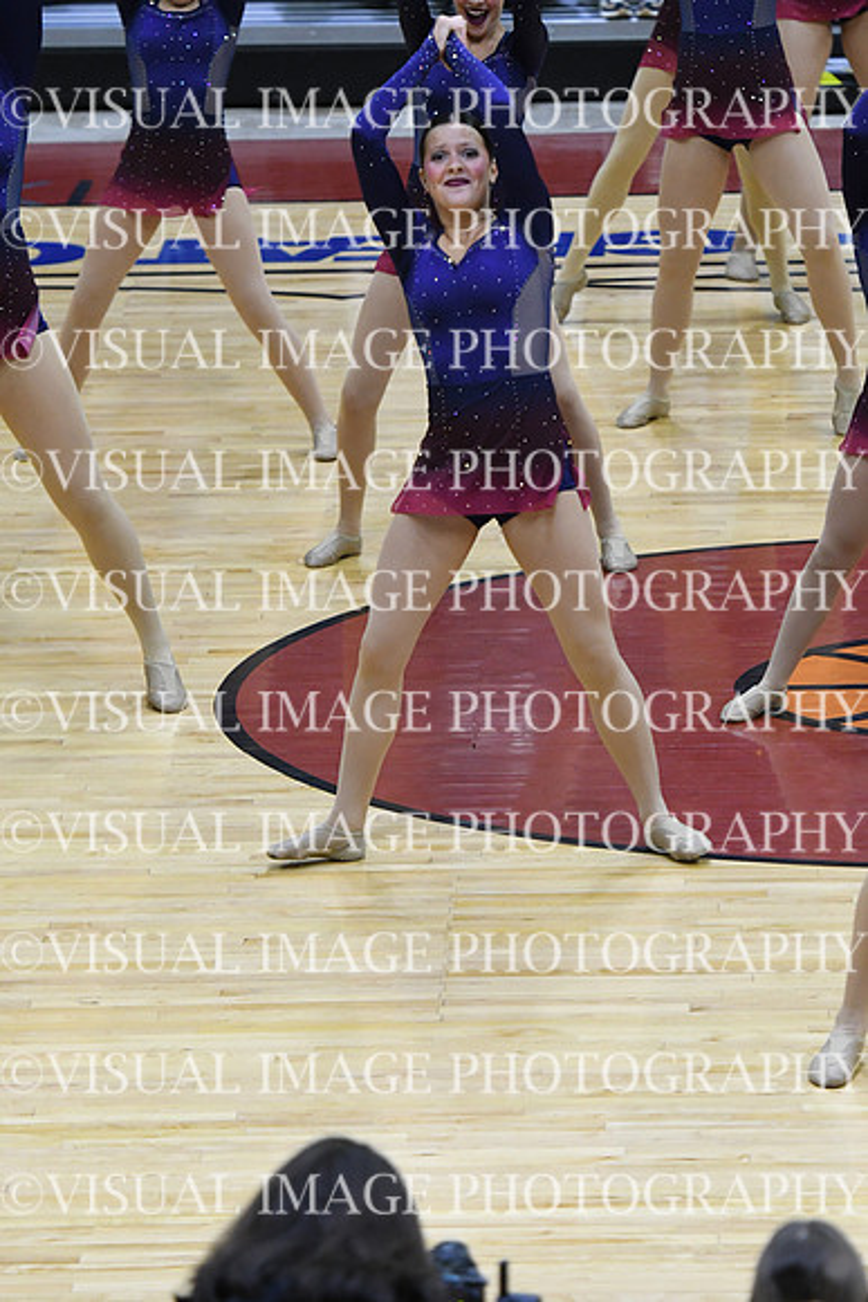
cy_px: 651
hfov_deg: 6.5
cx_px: 434
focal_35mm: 210
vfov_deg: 9.8
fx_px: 7590
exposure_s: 1/400
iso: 4000
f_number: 3.5
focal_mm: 140
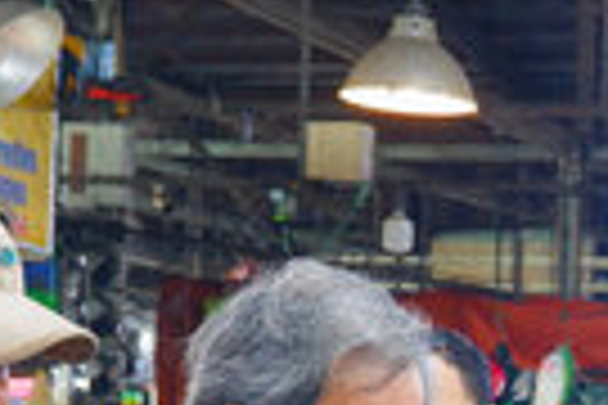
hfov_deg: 15.0
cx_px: 721
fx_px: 2229
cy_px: 738
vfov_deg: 9.8
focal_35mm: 132
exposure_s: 1/34
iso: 800
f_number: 4
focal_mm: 22.3
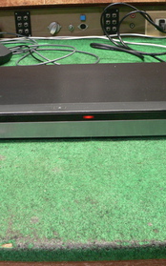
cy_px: 134
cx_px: 82
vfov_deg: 38.9
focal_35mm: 52
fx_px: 377
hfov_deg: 24.8
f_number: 2.8
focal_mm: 6
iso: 200
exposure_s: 1/8
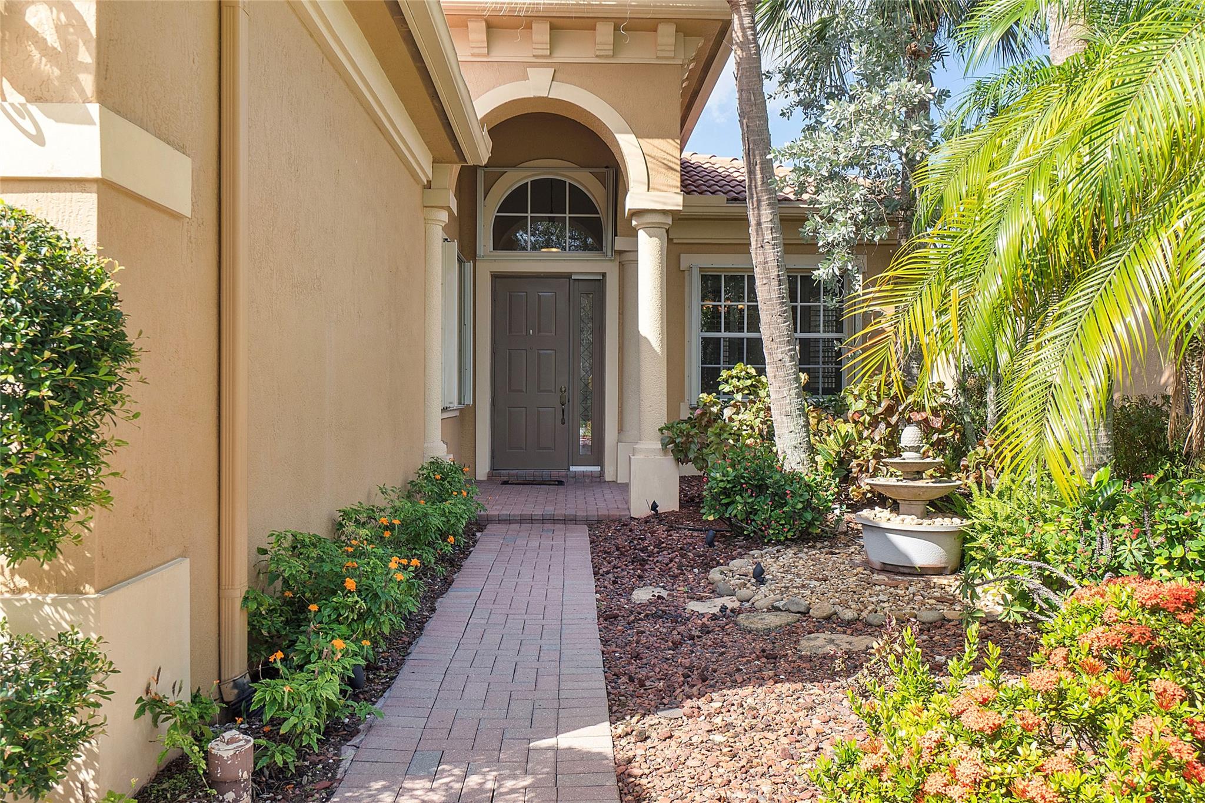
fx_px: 904
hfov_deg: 67.4
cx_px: 602
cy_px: 402
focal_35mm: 27
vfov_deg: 47.9
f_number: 9
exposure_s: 1/160
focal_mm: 18
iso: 200
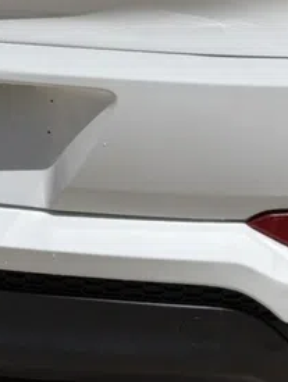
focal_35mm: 119
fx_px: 1317
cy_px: -53
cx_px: -81
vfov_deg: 16.0
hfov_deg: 12.1
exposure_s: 1/10309
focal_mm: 6.76
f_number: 1.78
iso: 80
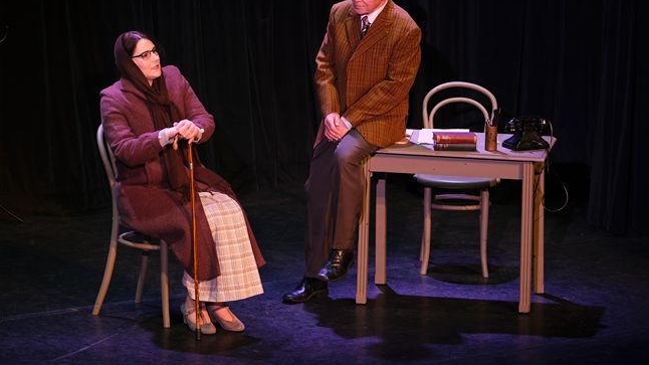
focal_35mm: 138
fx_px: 2374
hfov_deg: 15.6
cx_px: 326
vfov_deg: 8.8
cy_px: 150
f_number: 2.8
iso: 1000
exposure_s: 1/250
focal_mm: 87.1
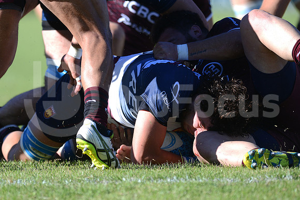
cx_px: 150
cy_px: 100
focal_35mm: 420
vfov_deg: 3.3
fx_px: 3501
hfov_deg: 4.9
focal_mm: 420
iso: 400
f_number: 4
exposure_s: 1/2000
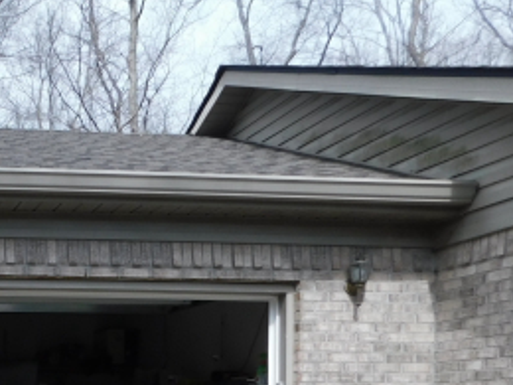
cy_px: 448
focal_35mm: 59
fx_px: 874
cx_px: -96
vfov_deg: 23.0
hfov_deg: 28.6
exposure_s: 1/1000
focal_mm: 4
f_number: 3
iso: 125
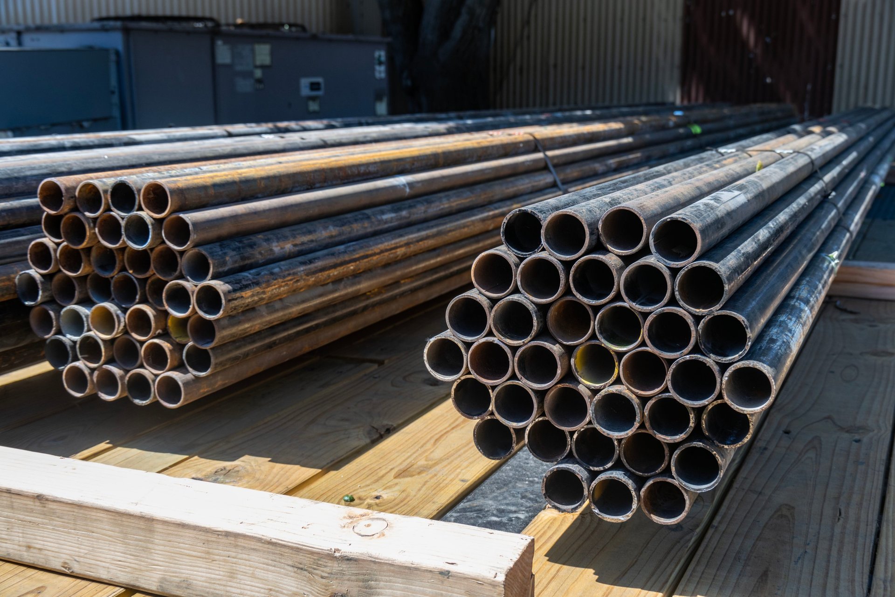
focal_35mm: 43
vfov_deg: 31.2
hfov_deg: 45.4
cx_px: 448
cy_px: 298
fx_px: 1069
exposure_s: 1/100
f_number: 8
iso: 200
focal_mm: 43
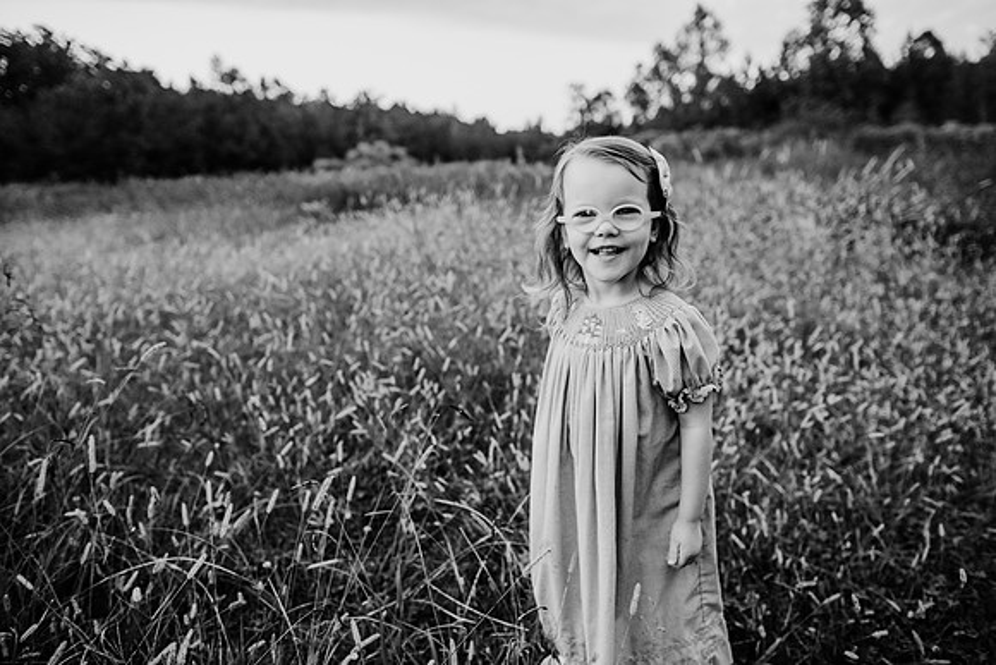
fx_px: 664
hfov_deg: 73.7
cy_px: 332
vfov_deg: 53.2
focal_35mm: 24
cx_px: 498
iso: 500
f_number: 2.8
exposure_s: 1/500
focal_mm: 24
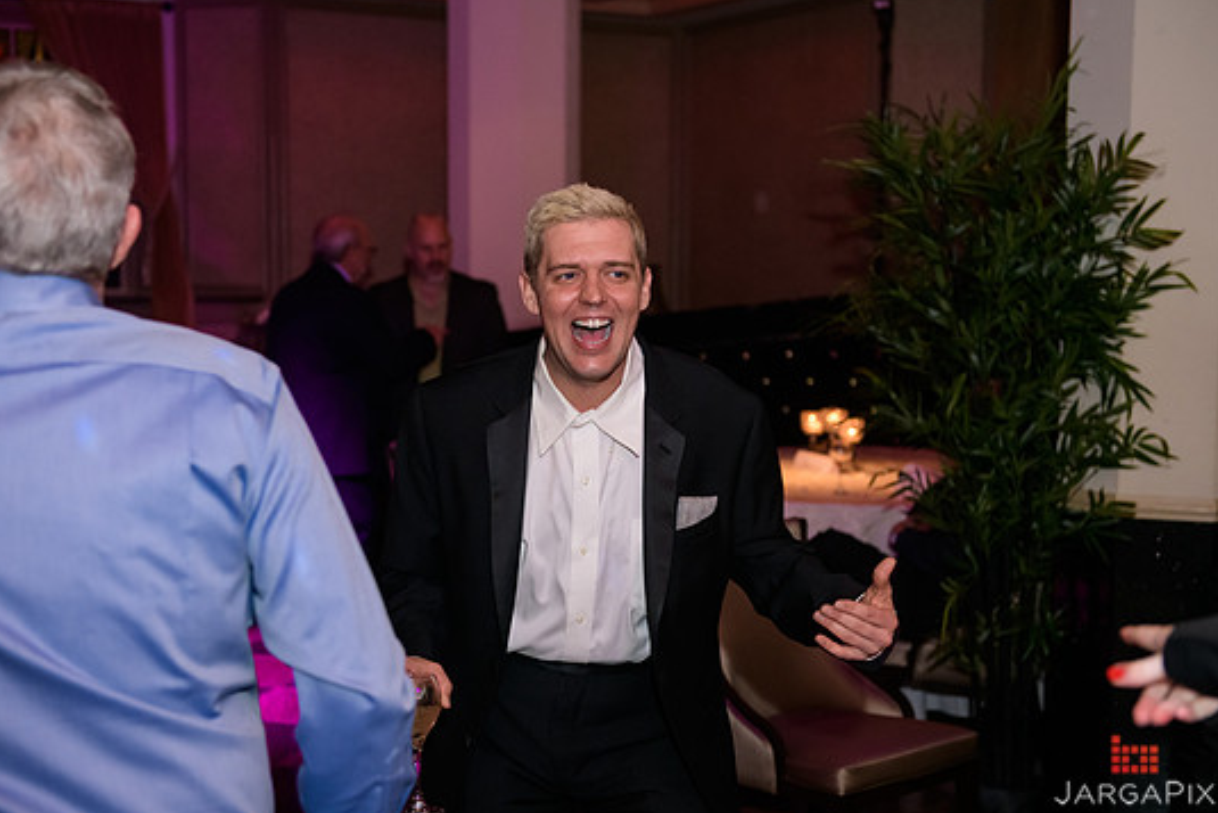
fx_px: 1760
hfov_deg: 38.2
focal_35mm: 52
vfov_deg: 26.0
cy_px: 413
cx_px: 612
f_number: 3.2
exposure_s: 1/125
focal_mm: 48
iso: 1600
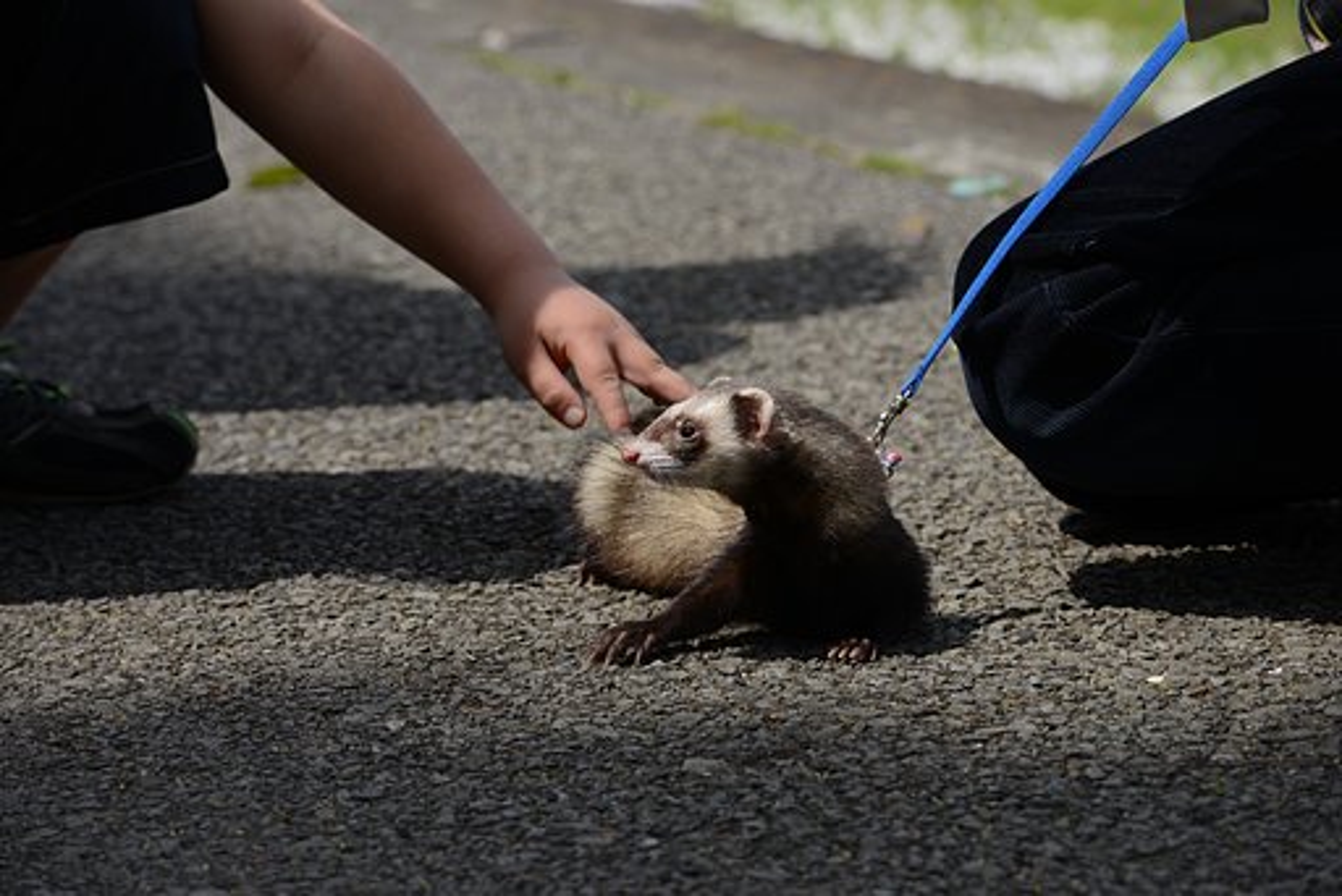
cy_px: 448
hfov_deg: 10.3
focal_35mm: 200
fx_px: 7459
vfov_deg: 6.9
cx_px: 671
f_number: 8
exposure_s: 1/250
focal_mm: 200
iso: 100
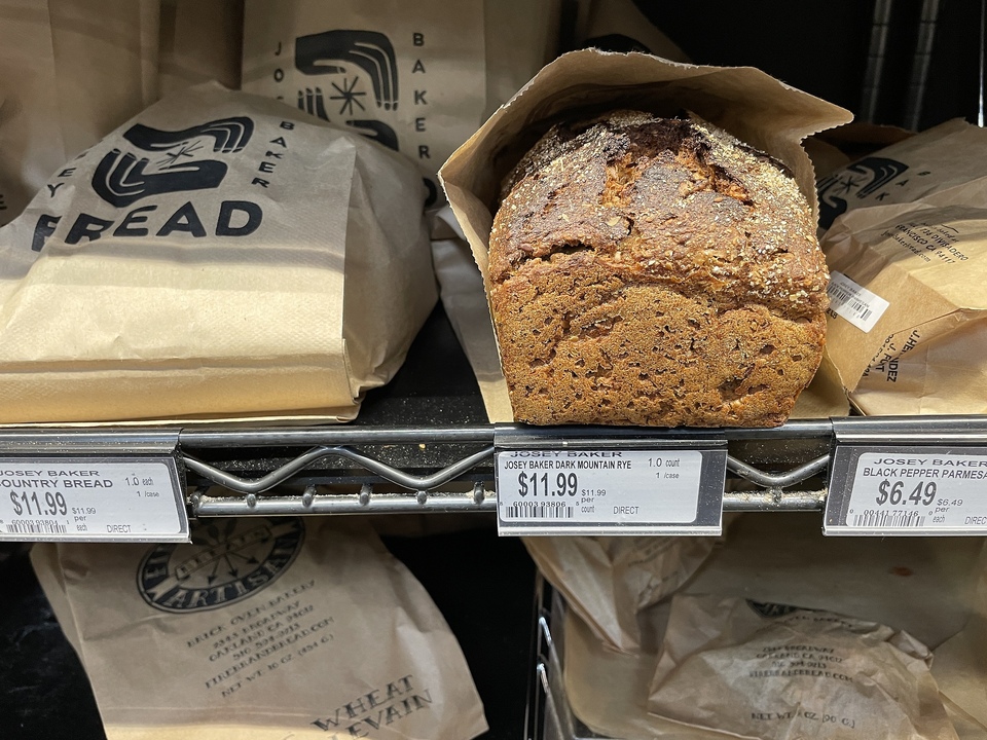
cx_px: 494
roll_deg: +3.1
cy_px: 370
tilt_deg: -24.8
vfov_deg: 53.1
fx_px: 741
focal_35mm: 26
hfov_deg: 67.3
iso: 200
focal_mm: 4.2
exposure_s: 1/60
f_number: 1.6
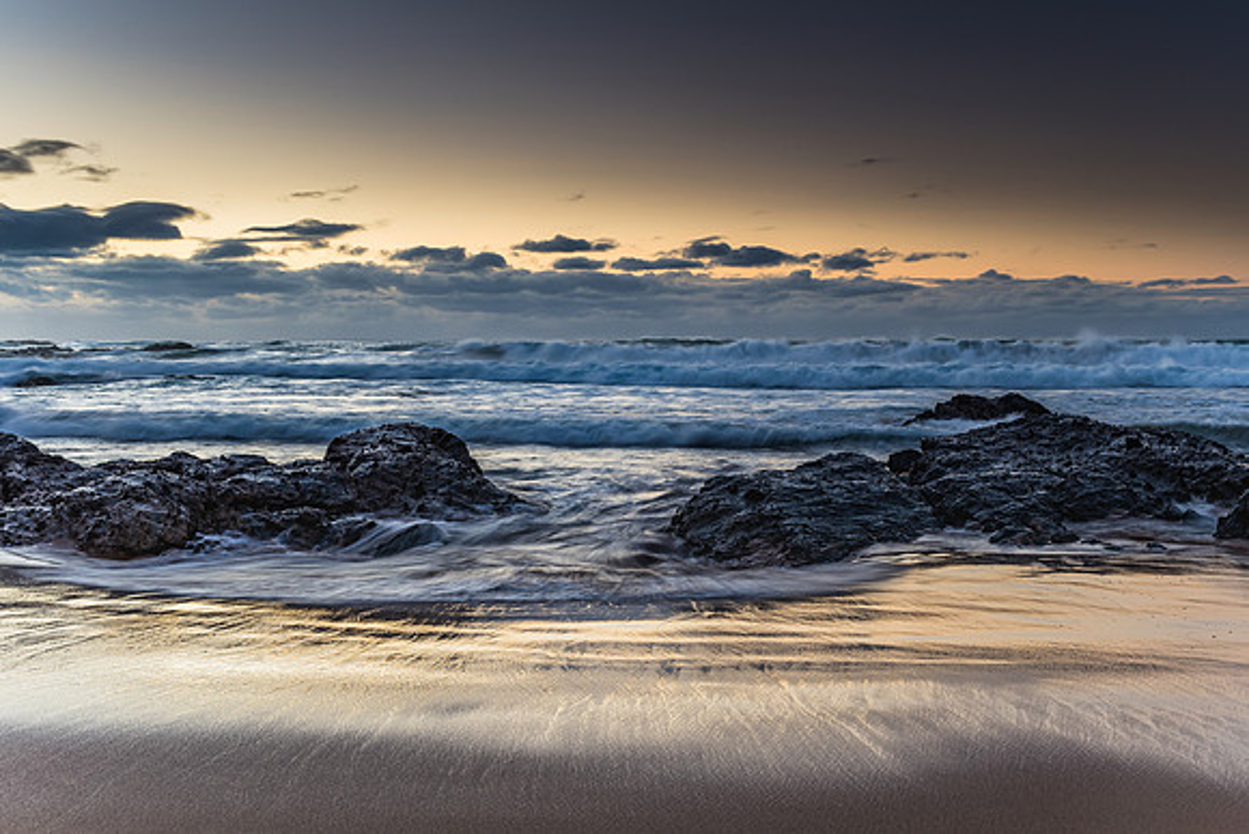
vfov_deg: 35.3
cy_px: 417
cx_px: 624
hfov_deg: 51.1
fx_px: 1308
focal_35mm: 38
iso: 80
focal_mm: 25
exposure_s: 1/3
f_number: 9
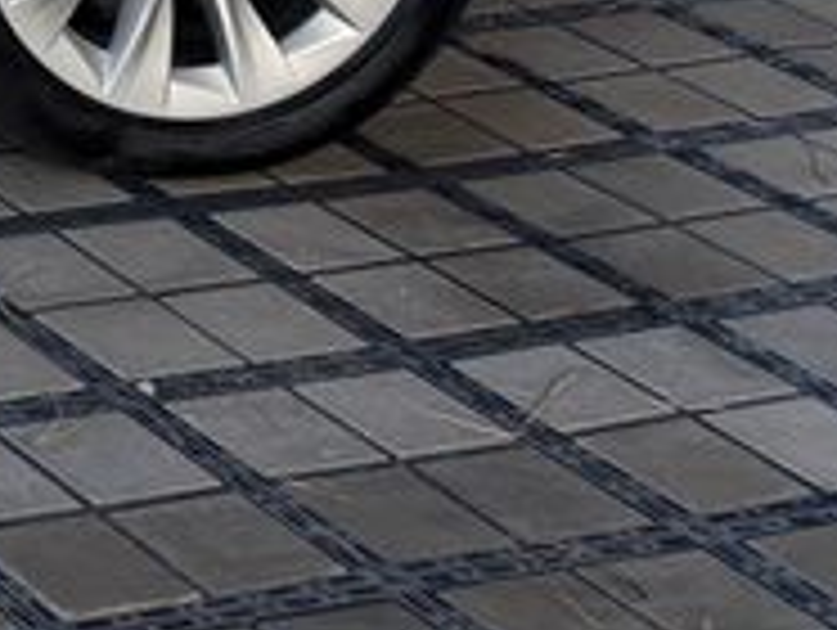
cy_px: -760
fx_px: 3196
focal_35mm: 132
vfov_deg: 10.1
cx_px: -1220
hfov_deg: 11.9
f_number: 1.78
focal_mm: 6.76
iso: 100
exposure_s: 1/1410
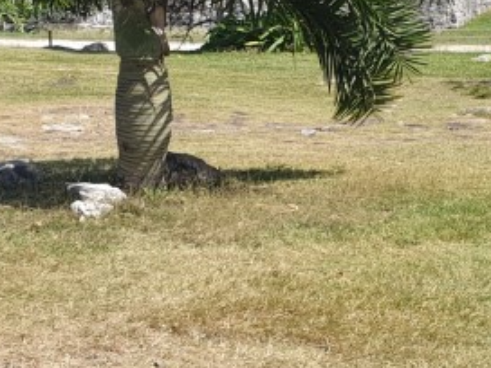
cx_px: 381
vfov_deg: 15.1
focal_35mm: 98
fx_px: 1390
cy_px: 180
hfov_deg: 19.9
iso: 50
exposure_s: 1/1422
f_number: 2.4
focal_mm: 4.3
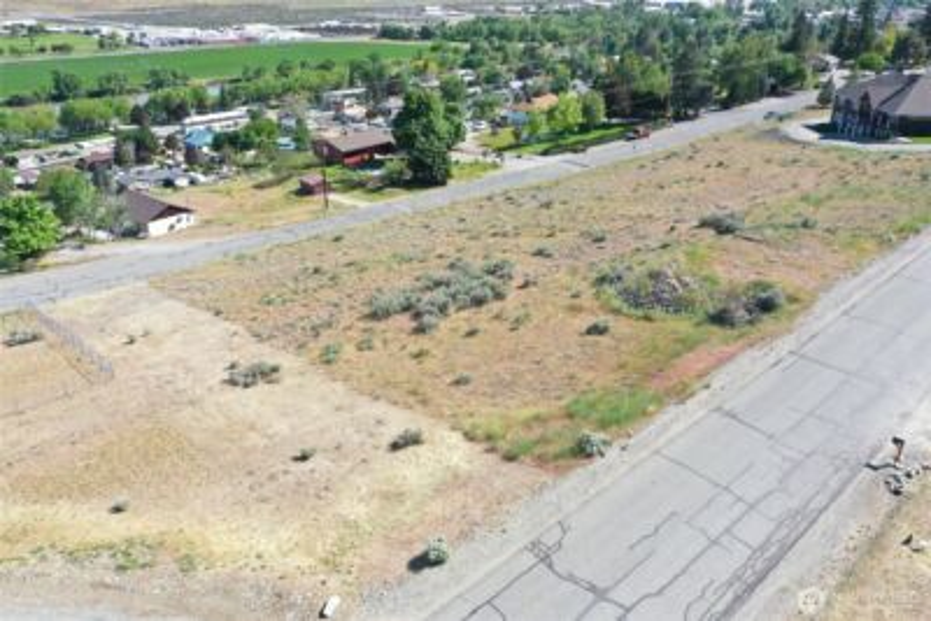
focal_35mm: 28
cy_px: 310
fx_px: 724
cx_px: 466
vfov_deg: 46.4
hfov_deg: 65.5
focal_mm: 10.26
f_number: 5
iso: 100
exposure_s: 1/240
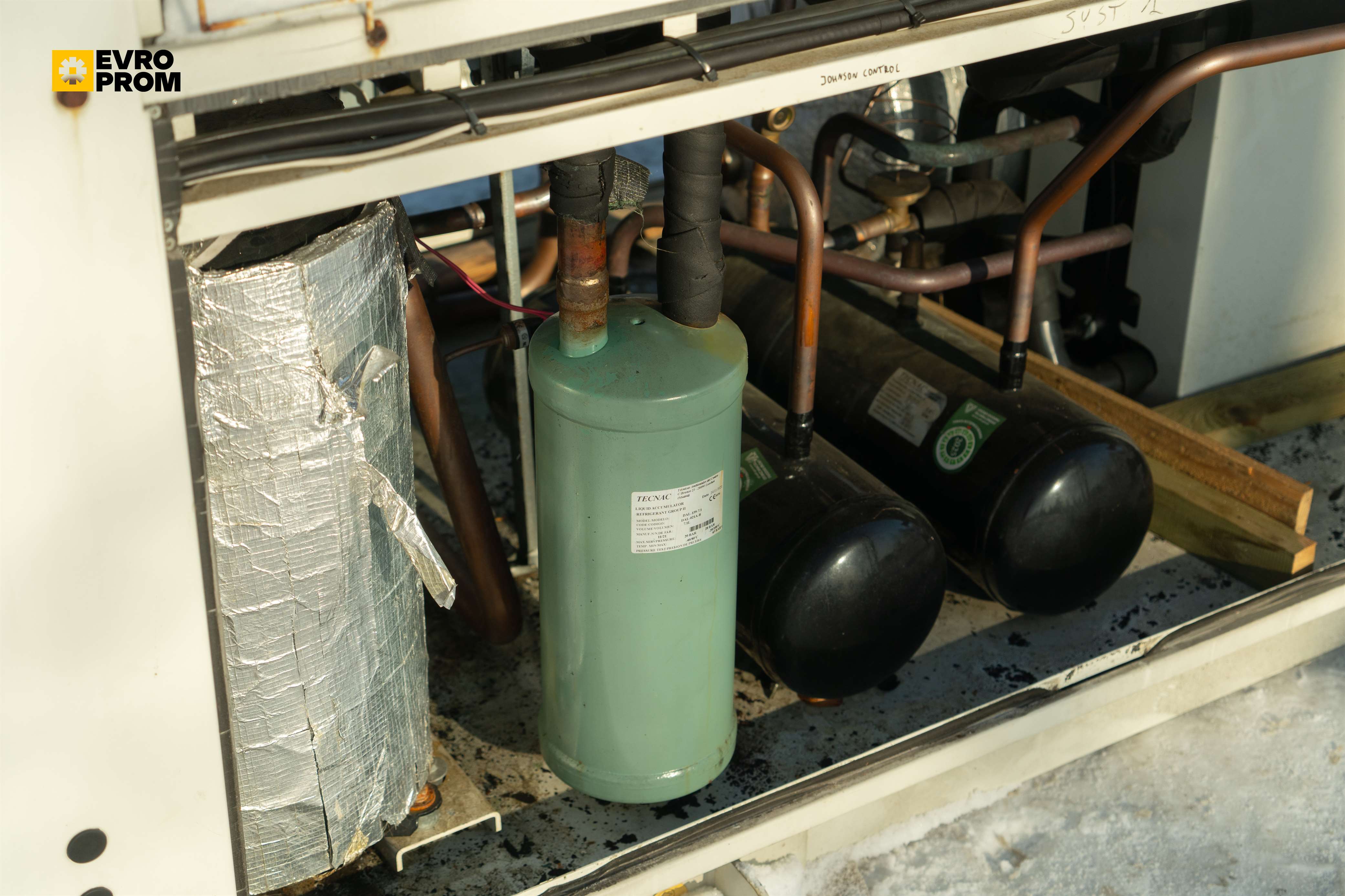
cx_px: 672
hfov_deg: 35.1
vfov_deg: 23.8
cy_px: 448
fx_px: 2129
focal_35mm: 57
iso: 200
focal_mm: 57
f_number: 4.5
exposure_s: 1/400
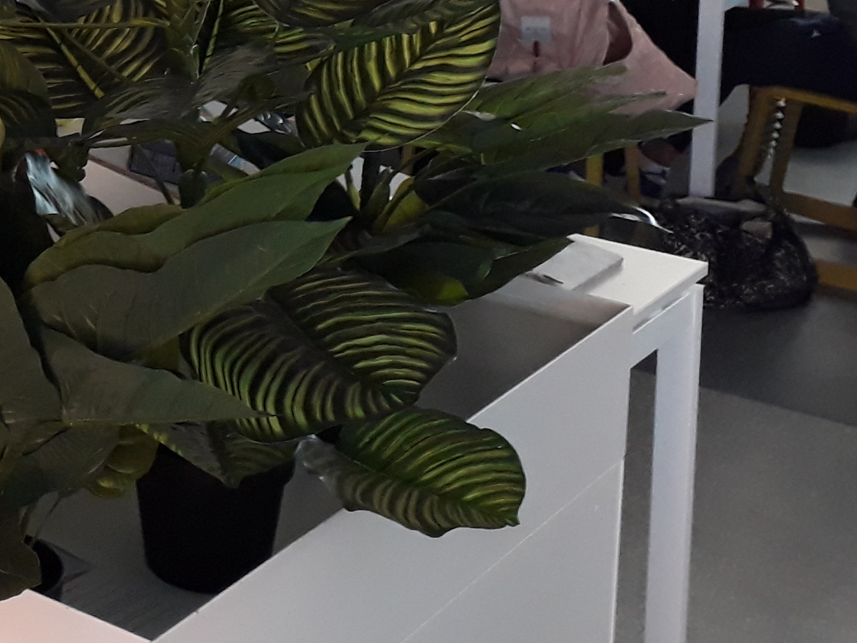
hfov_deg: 22.1
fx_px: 1931
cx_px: -296
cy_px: -140
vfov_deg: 17.9
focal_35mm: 78
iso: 200
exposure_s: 1/25
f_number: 1.9
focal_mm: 3.6
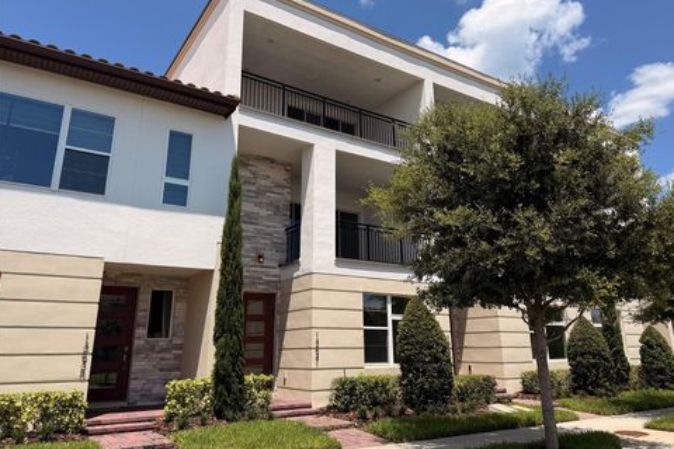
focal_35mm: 26
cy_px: 197
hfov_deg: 69.4
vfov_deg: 49.4
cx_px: 344
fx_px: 487
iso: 80
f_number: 1.78
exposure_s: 1/5714
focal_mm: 6.76
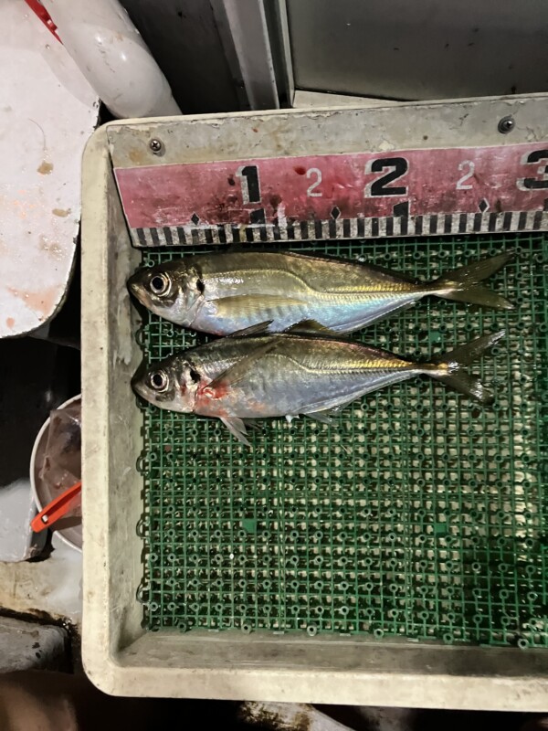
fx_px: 591
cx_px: 274
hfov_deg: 49.7
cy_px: 366
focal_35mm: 28
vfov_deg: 63.4
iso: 640
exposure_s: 1/30
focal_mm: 3.99
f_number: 1.8
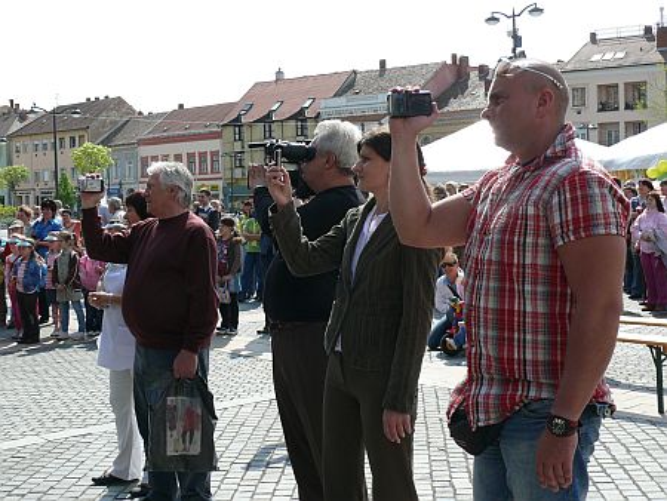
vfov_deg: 28.6
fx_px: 983
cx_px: 334
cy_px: 250
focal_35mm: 51
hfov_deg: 37.5
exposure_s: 1/500
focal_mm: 9.3
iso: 100
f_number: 5.6
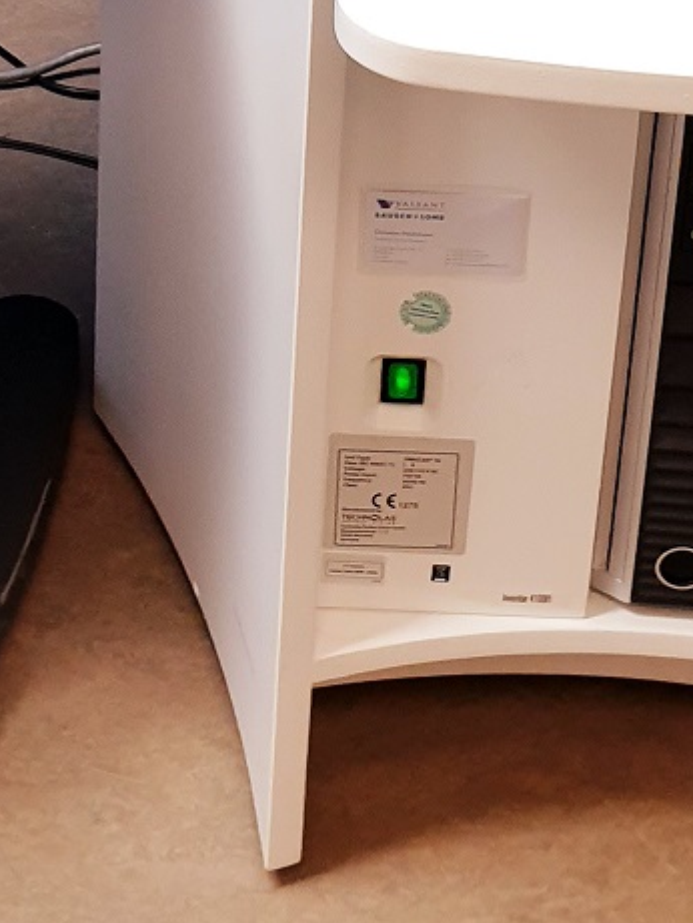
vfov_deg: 19.5
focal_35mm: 91
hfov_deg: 16.2
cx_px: 210
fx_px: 2428
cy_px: -341
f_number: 2.4
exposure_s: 1/50
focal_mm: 4.3
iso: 160
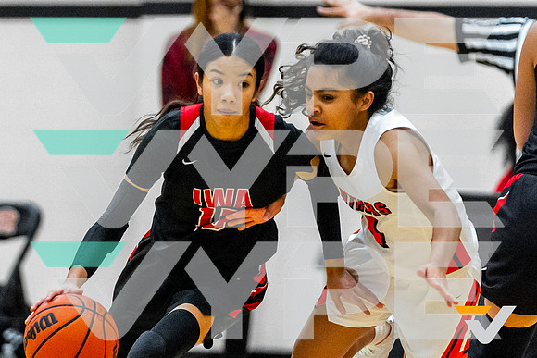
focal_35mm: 417
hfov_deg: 4.9
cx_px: 250
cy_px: 231
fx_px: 6216
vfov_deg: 3.3
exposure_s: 1/1250
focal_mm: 167
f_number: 2.8
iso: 2000
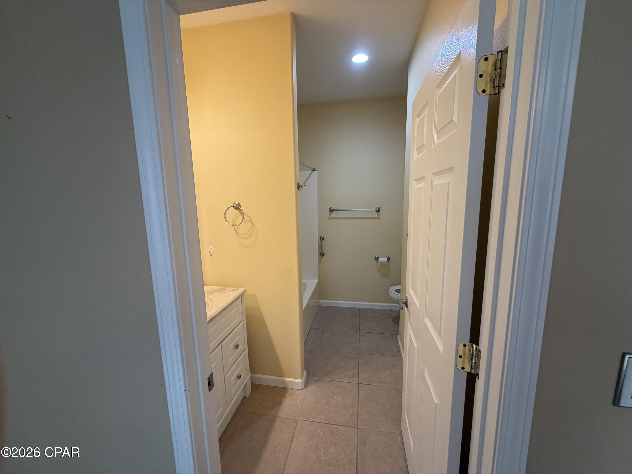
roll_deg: +0.7
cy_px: 237
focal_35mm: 14
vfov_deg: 85.7
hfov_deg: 102.1
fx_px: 256
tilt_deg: -8.2
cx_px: 316
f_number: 2.2
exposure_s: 1/120
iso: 200
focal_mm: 2.22
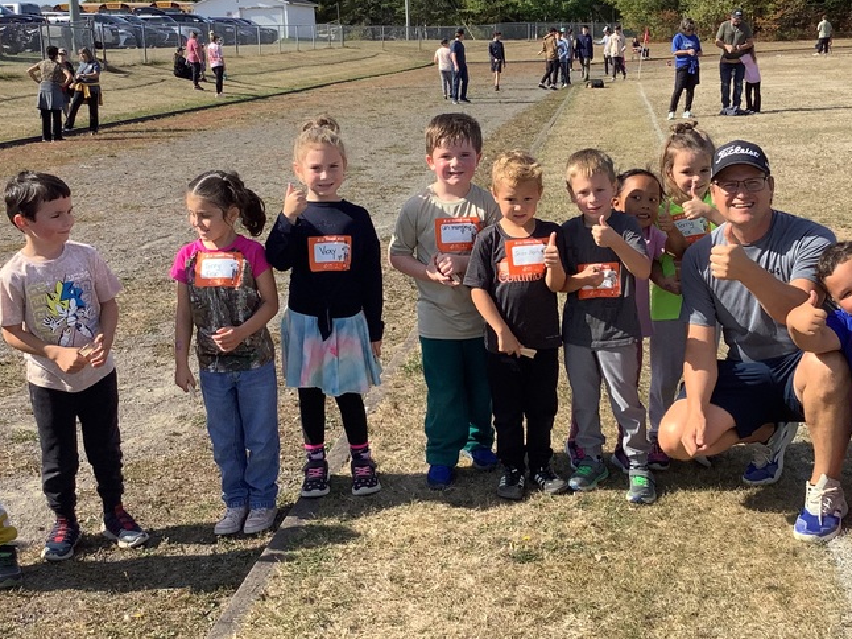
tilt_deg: -10.1
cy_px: 248
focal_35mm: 48
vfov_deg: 30.1
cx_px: 451
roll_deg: -0.5
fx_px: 1181
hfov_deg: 39.7
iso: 25
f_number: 2.4
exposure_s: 1/926
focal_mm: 3.3
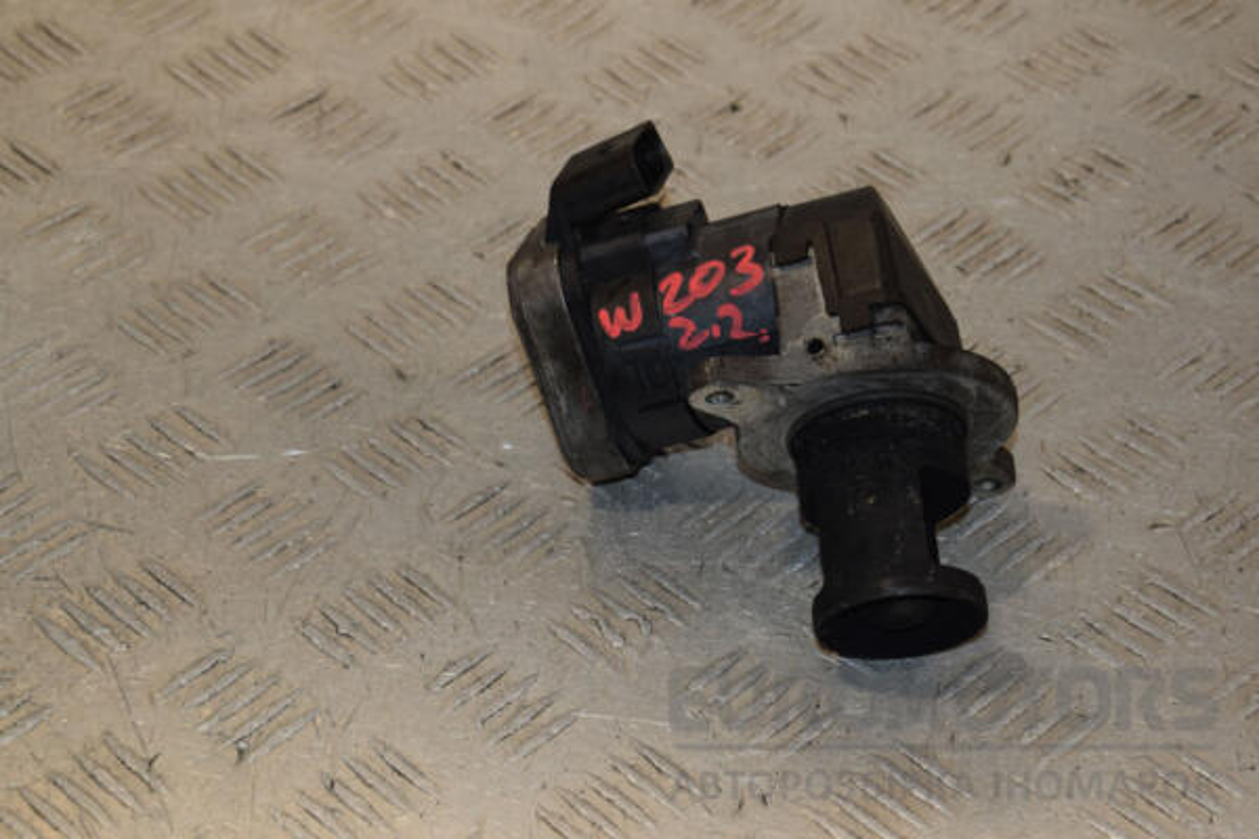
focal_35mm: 99
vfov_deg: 13.8
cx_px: 630
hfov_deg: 20.6
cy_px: 420
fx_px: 3462
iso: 800
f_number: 8
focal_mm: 66
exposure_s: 1/200
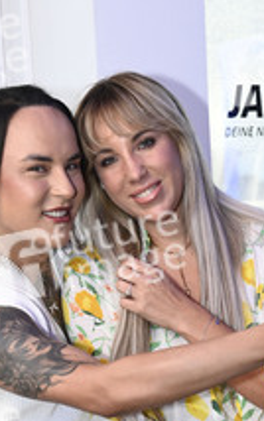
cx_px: 142
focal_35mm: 99
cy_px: 356
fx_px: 1138
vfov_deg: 20.7
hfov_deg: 13.2
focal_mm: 52
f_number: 4.5
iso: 1250
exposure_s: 1/200
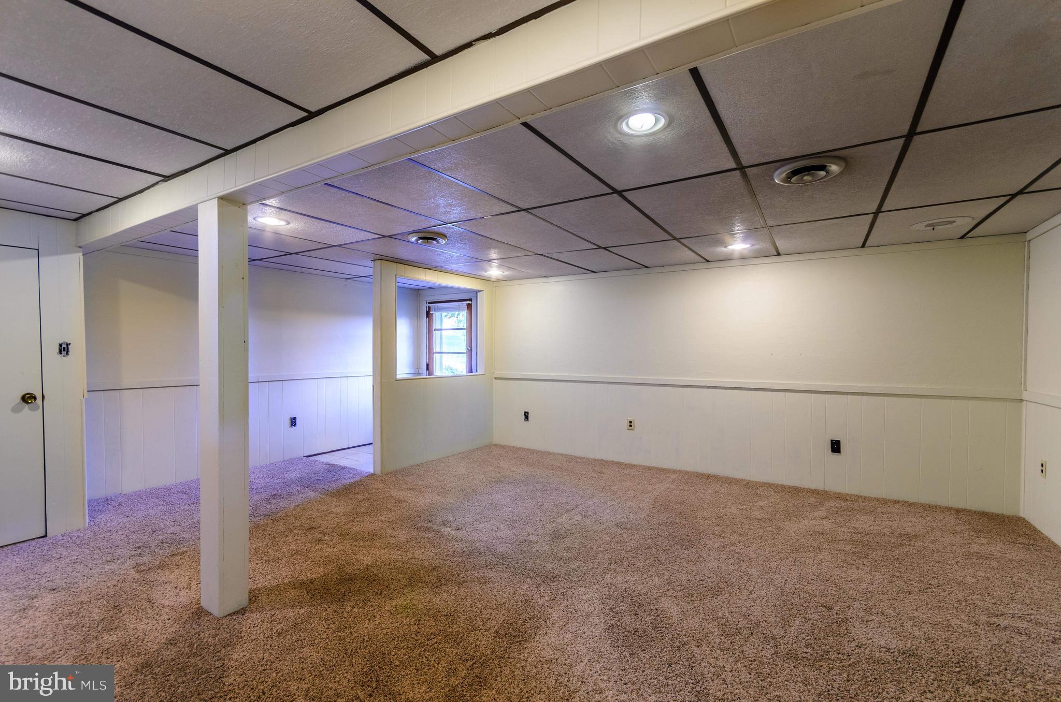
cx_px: 530
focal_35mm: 15
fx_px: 441
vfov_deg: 77.1
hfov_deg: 100.5
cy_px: 351
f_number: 9
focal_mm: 10
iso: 100
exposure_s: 1/20
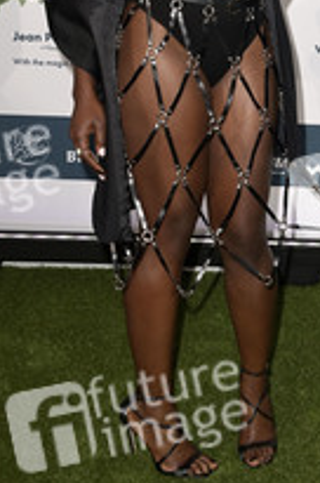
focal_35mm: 86
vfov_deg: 23.2
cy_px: 64
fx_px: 1150
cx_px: 195
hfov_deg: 15.8
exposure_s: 1/250
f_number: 5.6
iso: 640
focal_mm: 44
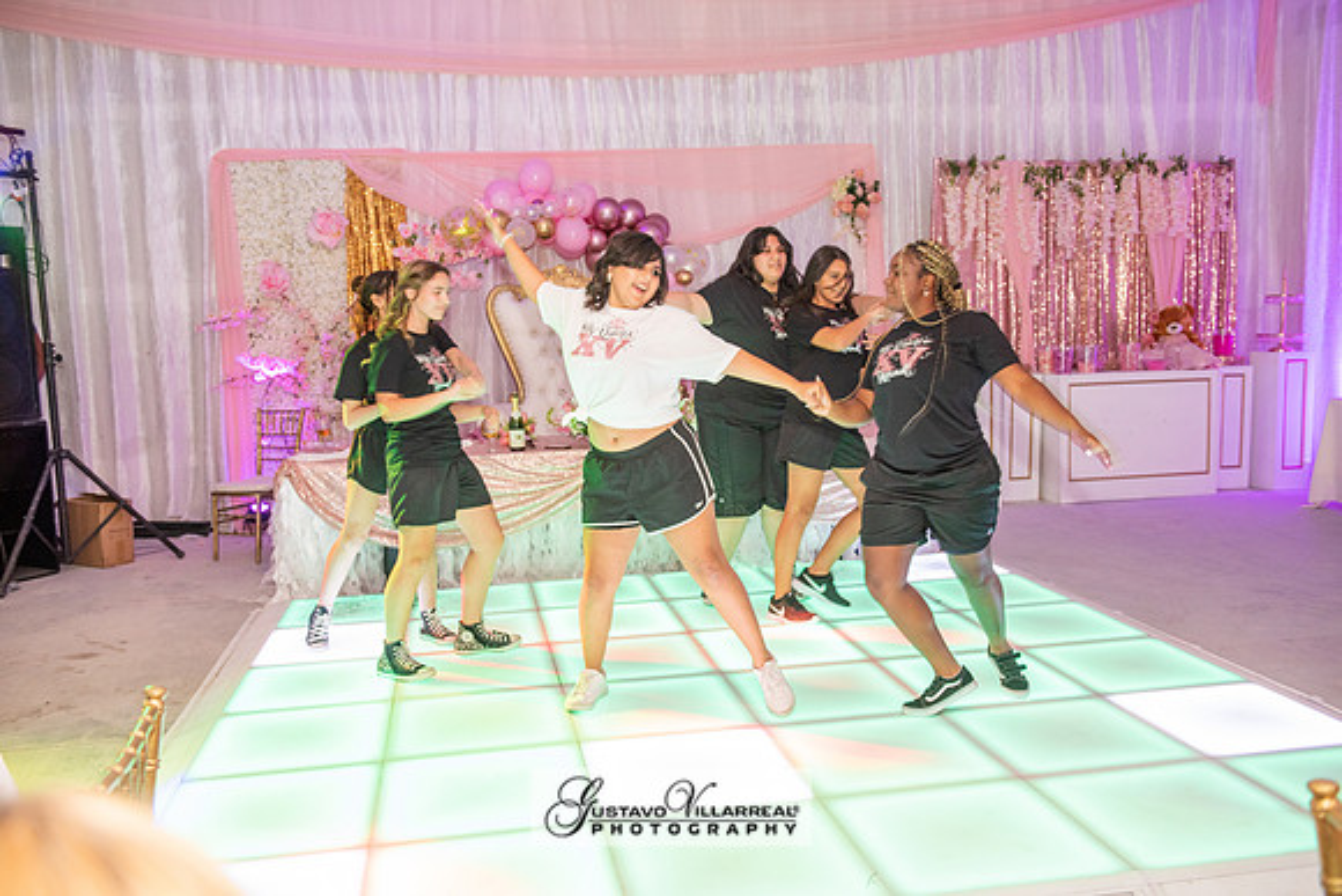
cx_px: 671
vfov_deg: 41.1
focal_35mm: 32
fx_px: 1193
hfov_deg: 58.7
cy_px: 448
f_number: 4
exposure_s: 1/60
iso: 1250
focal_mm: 32
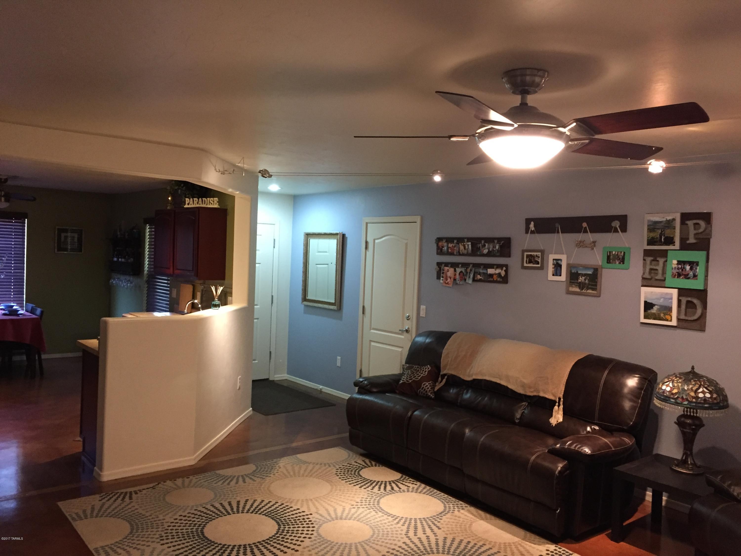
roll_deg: -2.4
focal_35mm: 29
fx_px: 621
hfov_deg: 61.7
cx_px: 370
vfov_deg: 48.2
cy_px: 278
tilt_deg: -0.8
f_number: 2.2
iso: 250
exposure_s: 1/17
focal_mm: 4.15
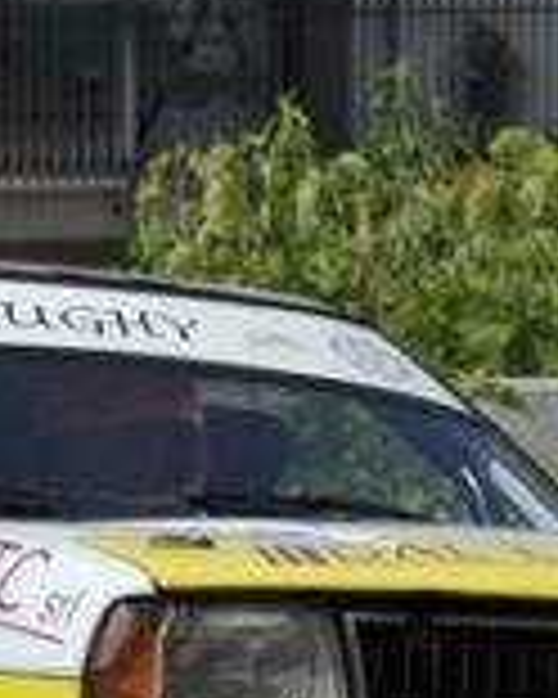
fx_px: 12345
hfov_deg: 2.6
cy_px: 673
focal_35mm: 598
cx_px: -153
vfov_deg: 3.2
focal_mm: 155
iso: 500
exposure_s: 1/2000
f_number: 9
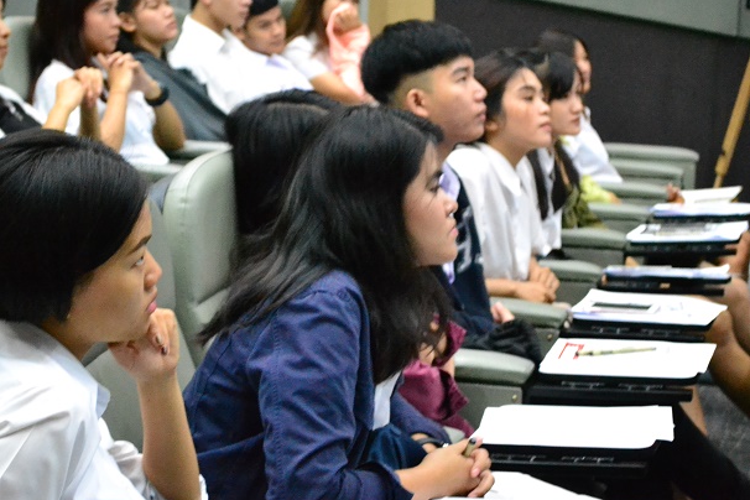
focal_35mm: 95
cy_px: 265
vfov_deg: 14.4
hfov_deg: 21.5
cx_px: 355
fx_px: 1979
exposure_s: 1/30
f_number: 5.6
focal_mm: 48
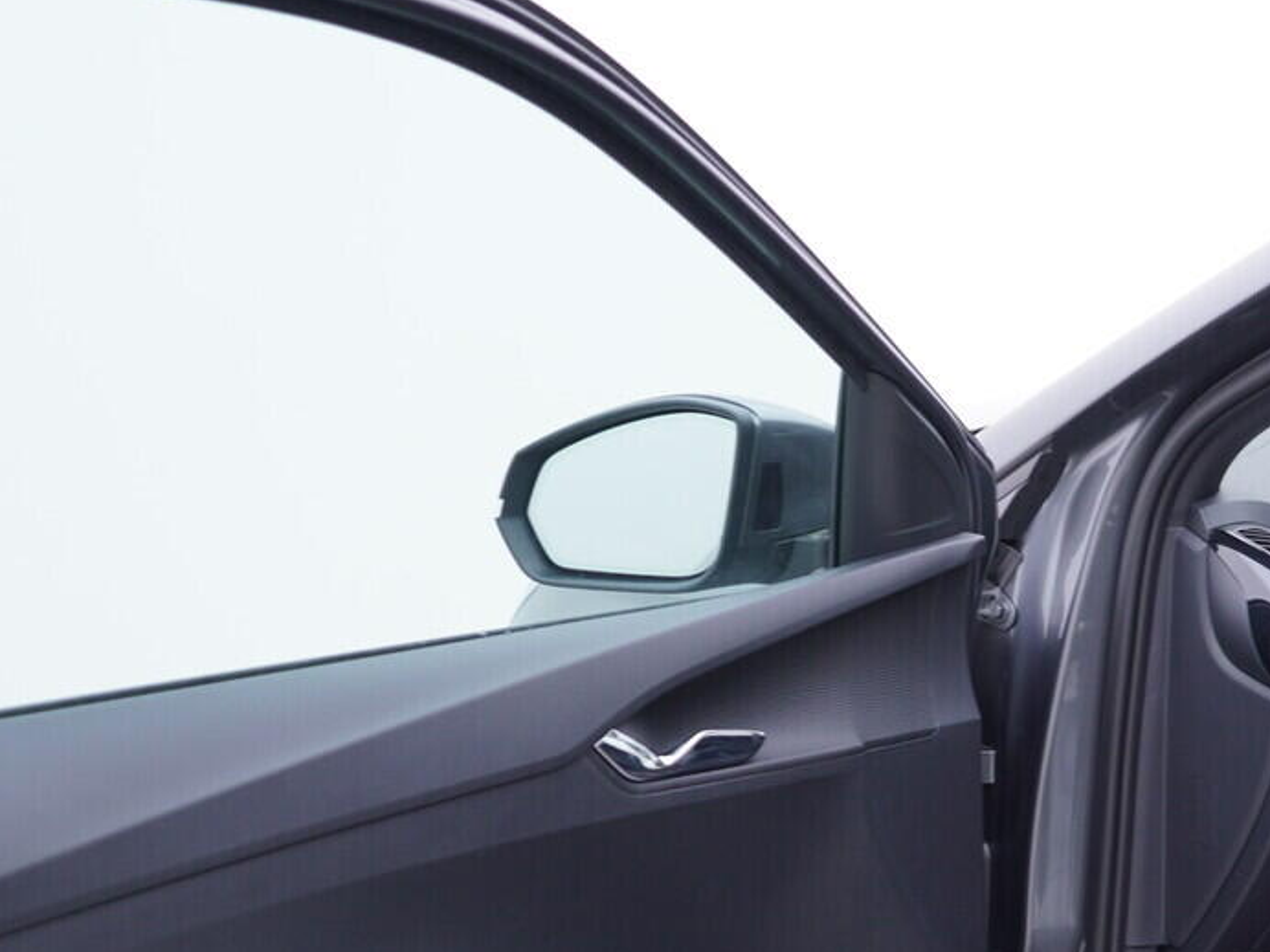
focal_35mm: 72
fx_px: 2642
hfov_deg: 26.5
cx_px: 1042
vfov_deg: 20.2
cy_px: 785
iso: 125
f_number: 3.2
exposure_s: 1/50
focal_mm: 24
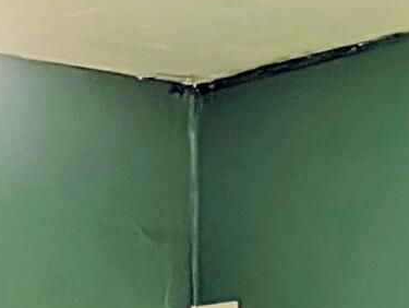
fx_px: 2271
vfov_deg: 7.2
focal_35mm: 192
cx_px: 600
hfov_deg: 10.0
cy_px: 786
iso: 27
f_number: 1.68
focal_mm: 6.9
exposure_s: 1/120
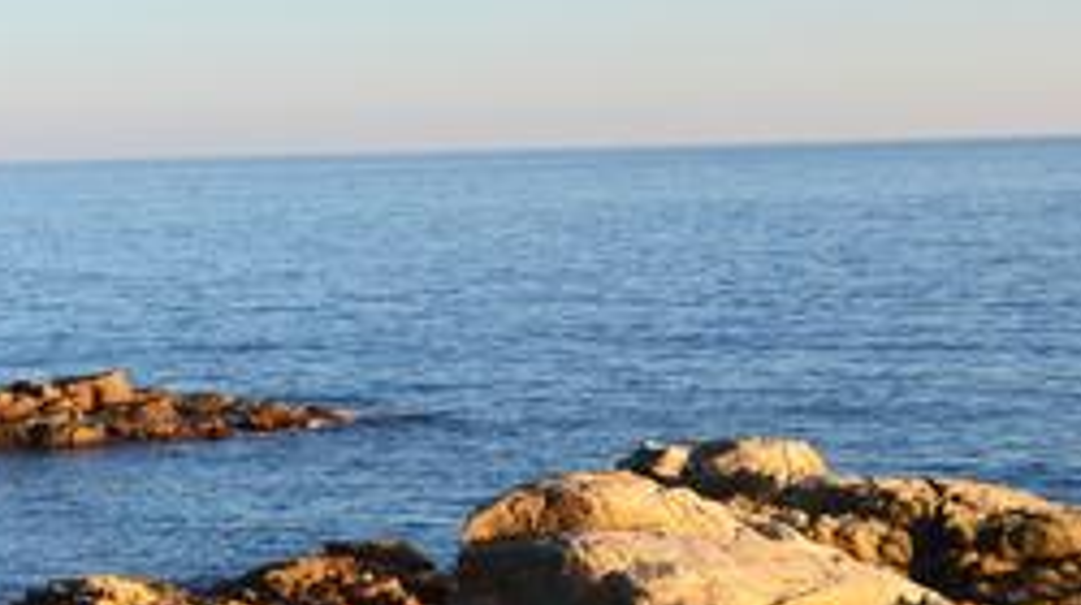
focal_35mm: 126
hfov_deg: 16.6
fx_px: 3599
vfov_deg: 9.6
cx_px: -61
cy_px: 544
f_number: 9
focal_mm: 25
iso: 320
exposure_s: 1/100
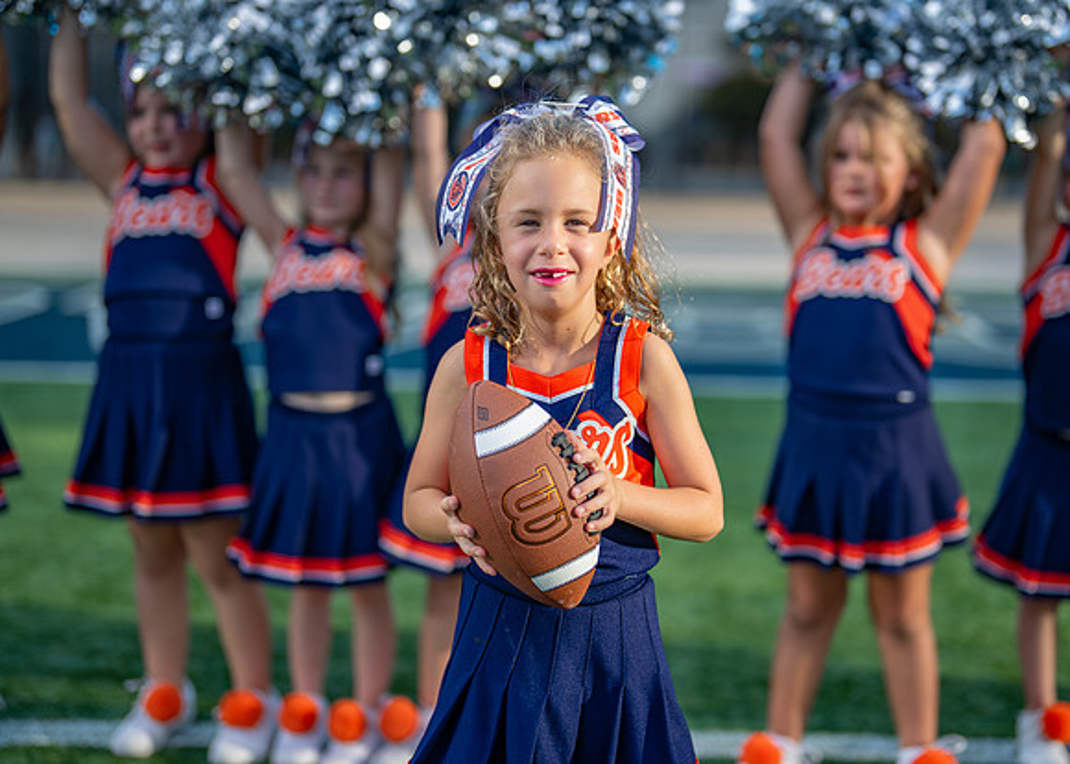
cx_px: 586
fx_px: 1779
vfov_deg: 24.2
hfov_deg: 33.5
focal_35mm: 59
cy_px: 339
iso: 160
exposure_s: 1/2500
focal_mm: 50
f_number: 1.4
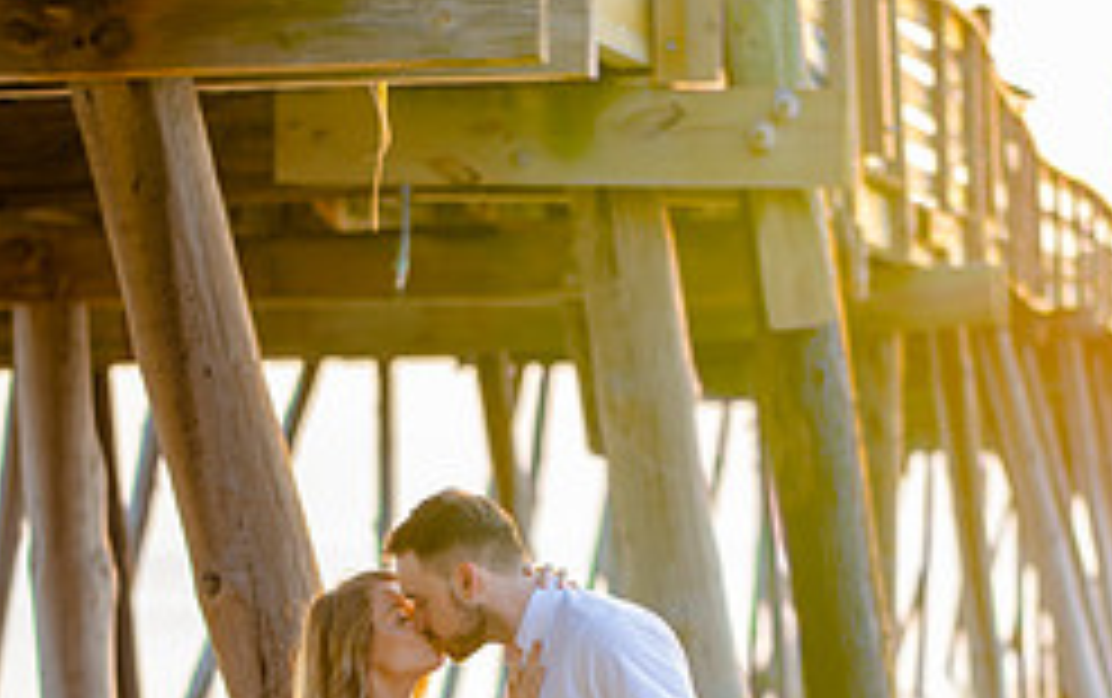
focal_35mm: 139
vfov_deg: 9.4
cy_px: 603
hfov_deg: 15.0
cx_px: 657
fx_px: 4217
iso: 100
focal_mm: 50
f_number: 1.8
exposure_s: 1/250
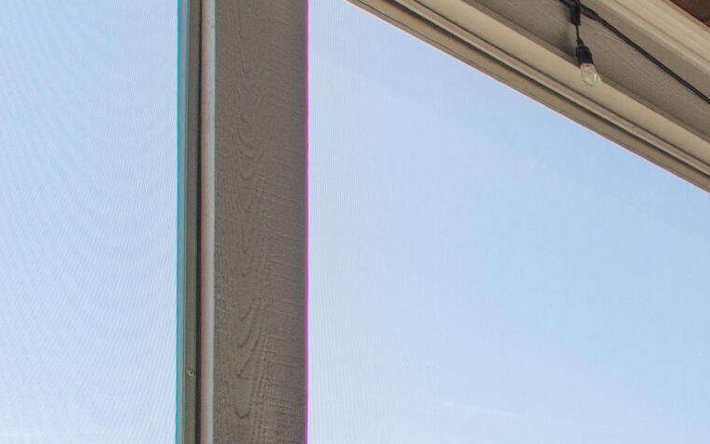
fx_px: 1161
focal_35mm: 60
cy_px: 772
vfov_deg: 17.8
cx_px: 1239
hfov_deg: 22.4
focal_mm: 10
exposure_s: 1/80
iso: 100
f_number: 8
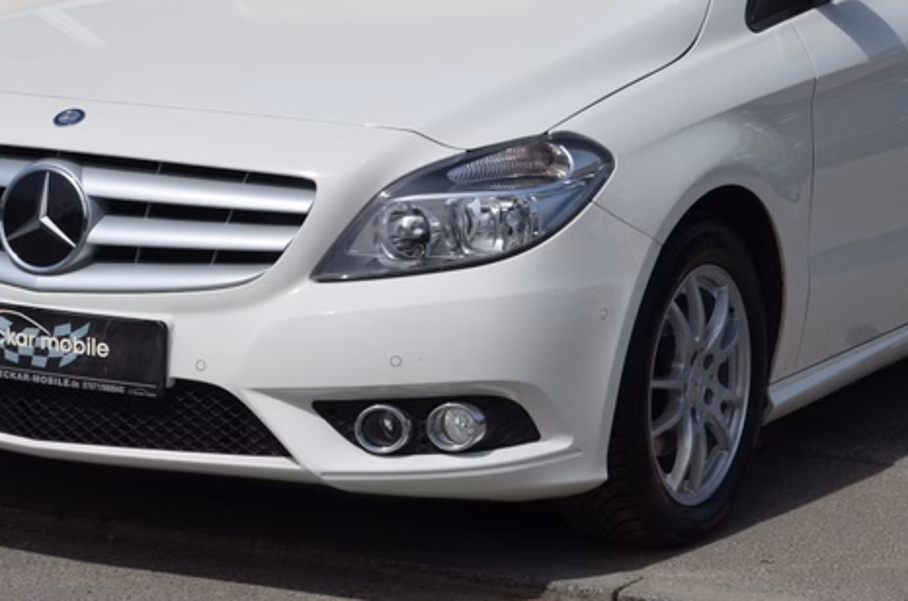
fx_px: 3571
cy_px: 119
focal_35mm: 142
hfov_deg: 14.5
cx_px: 459
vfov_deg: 9.6
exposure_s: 1/400
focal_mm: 55
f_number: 10
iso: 100
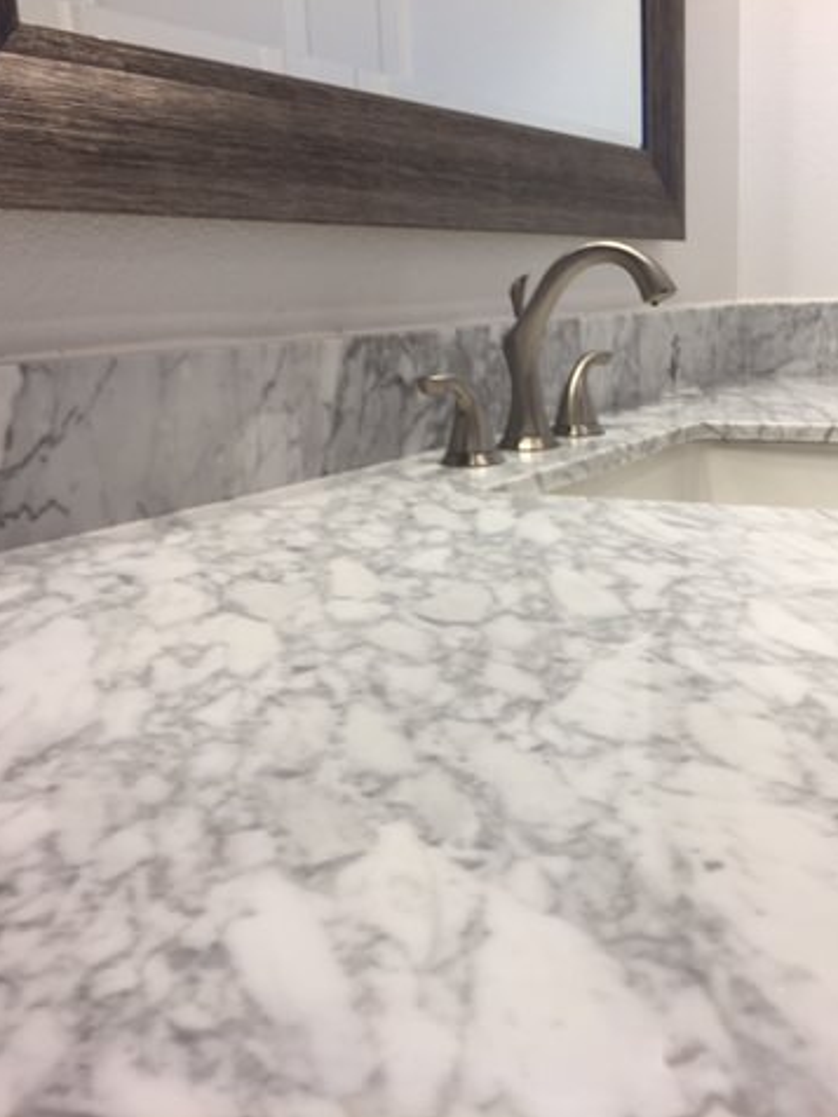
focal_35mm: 39
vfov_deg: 47.9
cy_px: 556
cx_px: 549
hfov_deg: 36.5
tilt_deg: -13.6
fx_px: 1259
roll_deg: +1.1
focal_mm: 4.15
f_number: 2.2
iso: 40
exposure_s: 1/60
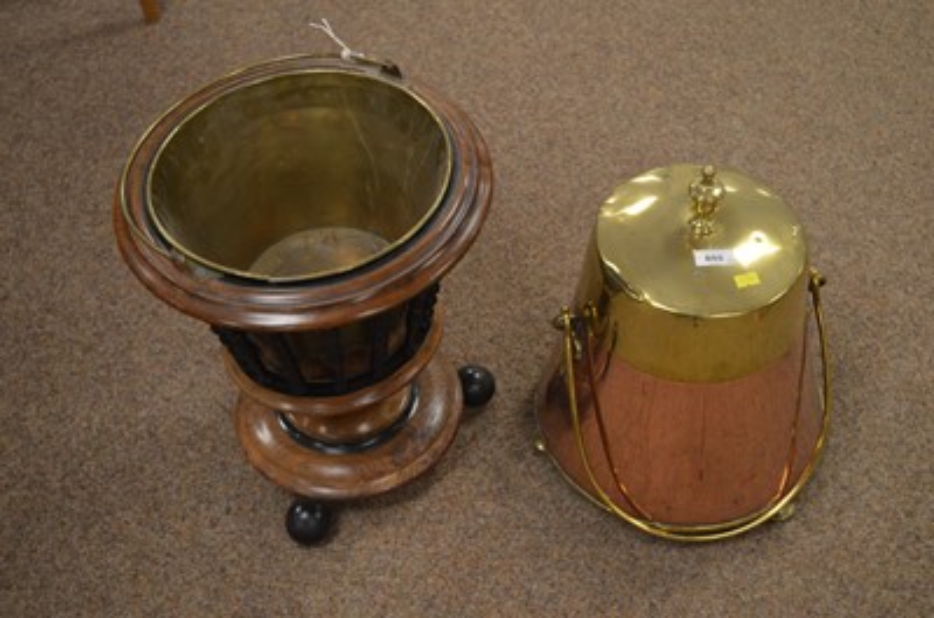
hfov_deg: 41.2
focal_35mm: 48
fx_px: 1243
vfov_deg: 28.0
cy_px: 309
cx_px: 467
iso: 400
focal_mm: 32
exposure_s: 1/20
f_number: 4.5
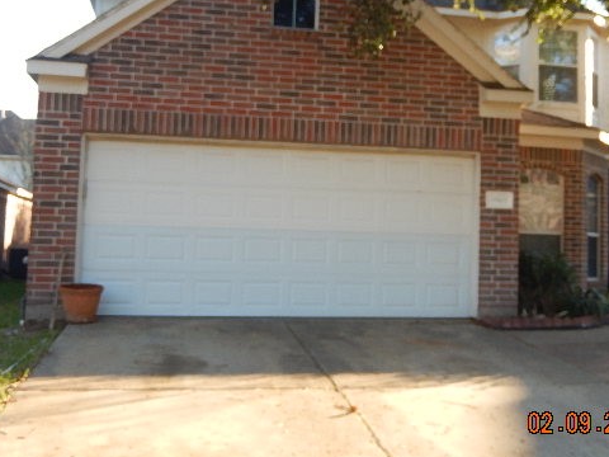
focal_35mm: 48
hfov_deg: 39.4
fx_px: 844
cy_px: 182
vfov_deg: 30.2
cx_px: 373
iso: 125
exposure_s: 1/100
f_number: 4
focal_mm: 6.5
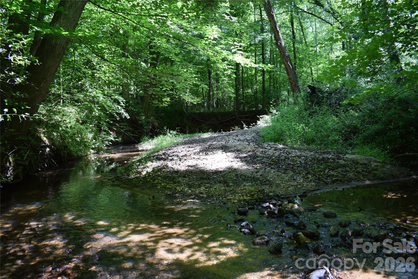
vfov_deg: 47.9
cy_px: 140
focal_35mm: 27
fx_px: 313
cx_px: 209
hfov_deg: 67.4
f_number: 5.6
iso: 400
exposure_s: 1/125
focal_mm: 18
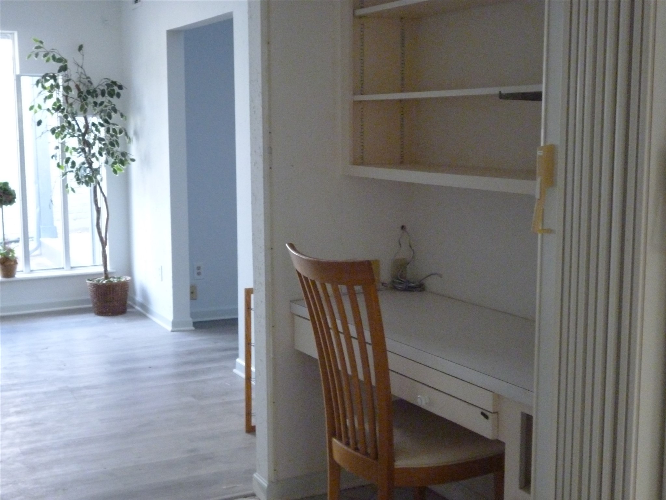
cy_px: 250
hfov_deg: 39.7
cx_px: 333
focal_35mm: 48
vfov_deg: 30.3
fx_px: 924
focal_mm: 8.6
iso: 800
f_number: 4
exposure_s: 1/30
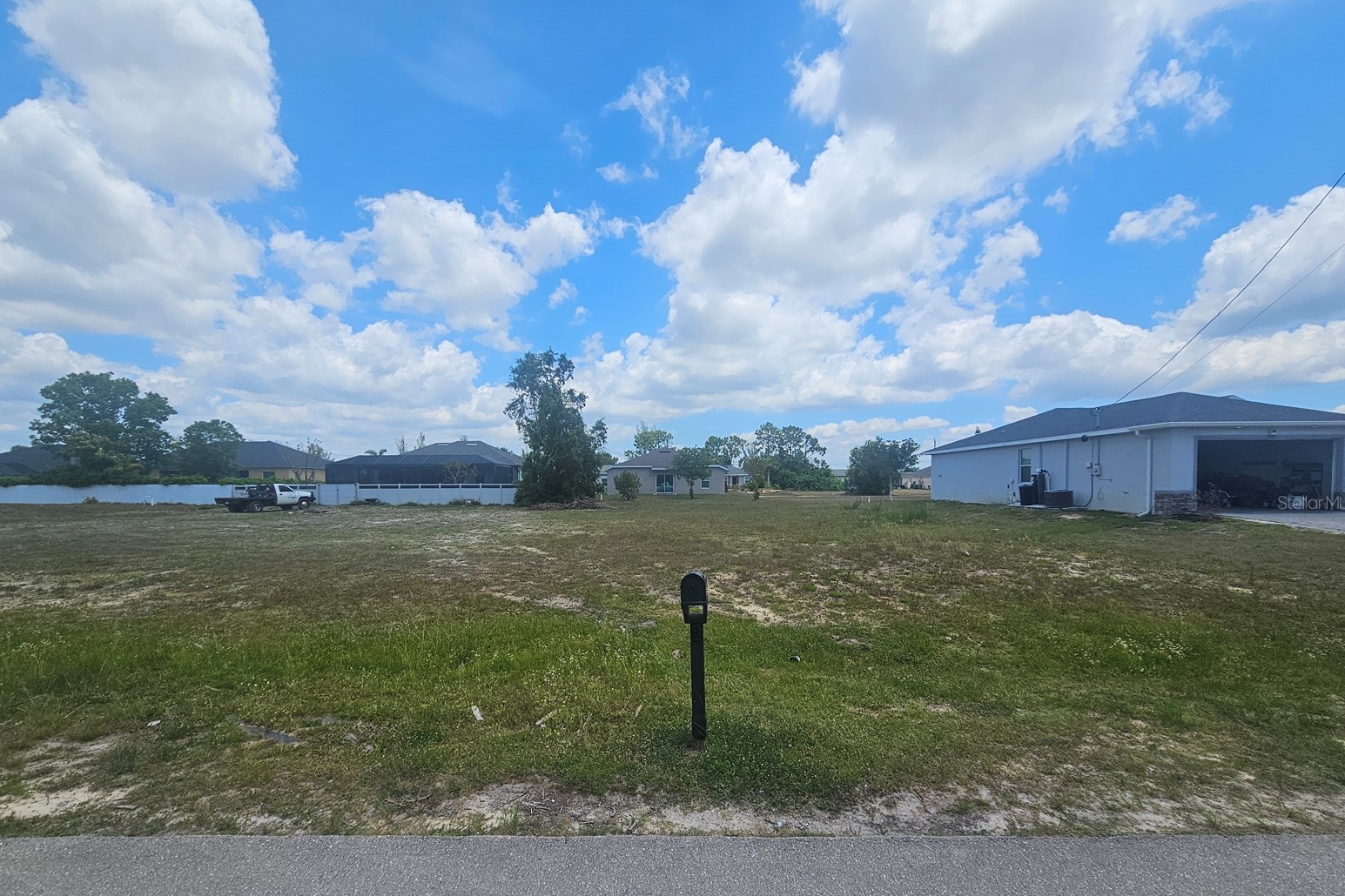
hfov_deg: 104.2
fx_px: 523
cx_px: 663
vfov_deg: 80.9
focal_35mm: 14
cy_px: 502
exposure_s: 1/3589
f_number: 2.2
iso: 50
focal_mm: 2.2
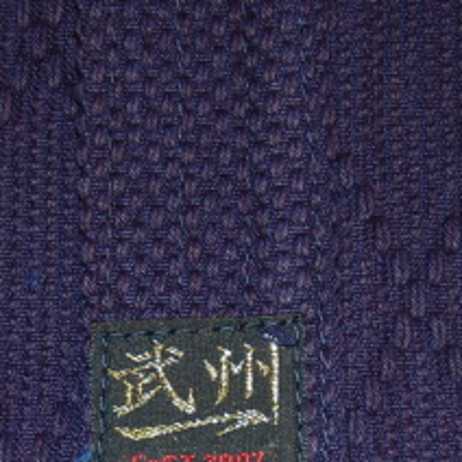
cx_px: 192
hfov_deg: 17.4
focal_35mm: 100
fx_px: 1510
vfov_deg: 17.2
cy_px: 389
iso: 400
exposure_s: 1/60
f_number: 4.2
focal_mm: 26
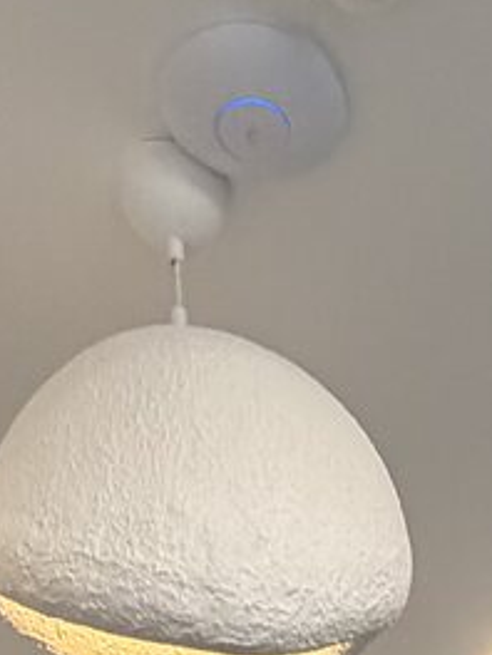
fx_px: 1611
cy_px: 1675
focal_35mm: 85
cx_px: 549
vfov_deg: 13.8
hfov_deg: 16.8
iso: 320
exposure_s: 1/102
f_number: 2.2
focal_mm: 2.22
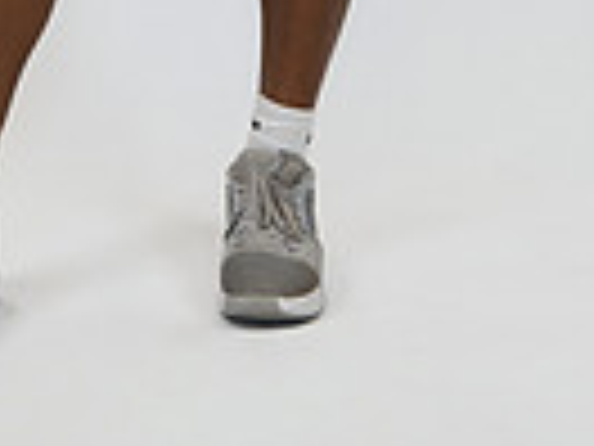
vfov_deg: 8.7
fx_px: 2717
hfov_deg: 12.5
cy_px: -536
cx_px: 166
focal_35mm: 158
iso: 400
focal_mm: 48.4
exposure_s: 1/125
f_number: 4
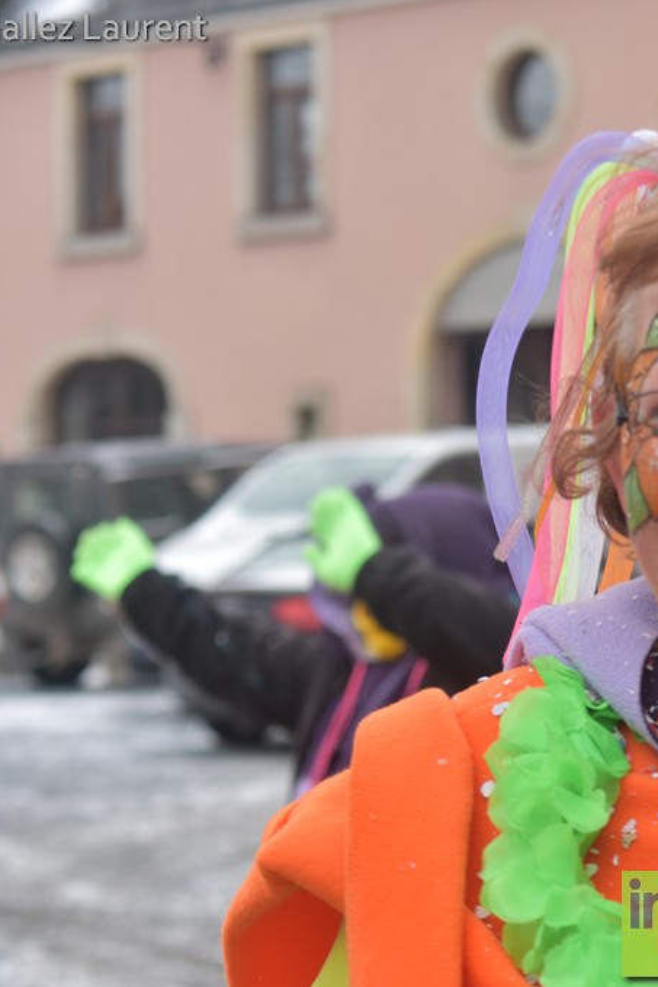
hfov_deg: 12.0
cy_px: 493
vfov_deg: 18.1
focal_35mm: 113
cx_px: 694
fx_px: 3099
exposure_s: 1/160
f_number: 4.5
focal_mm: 50
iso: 320
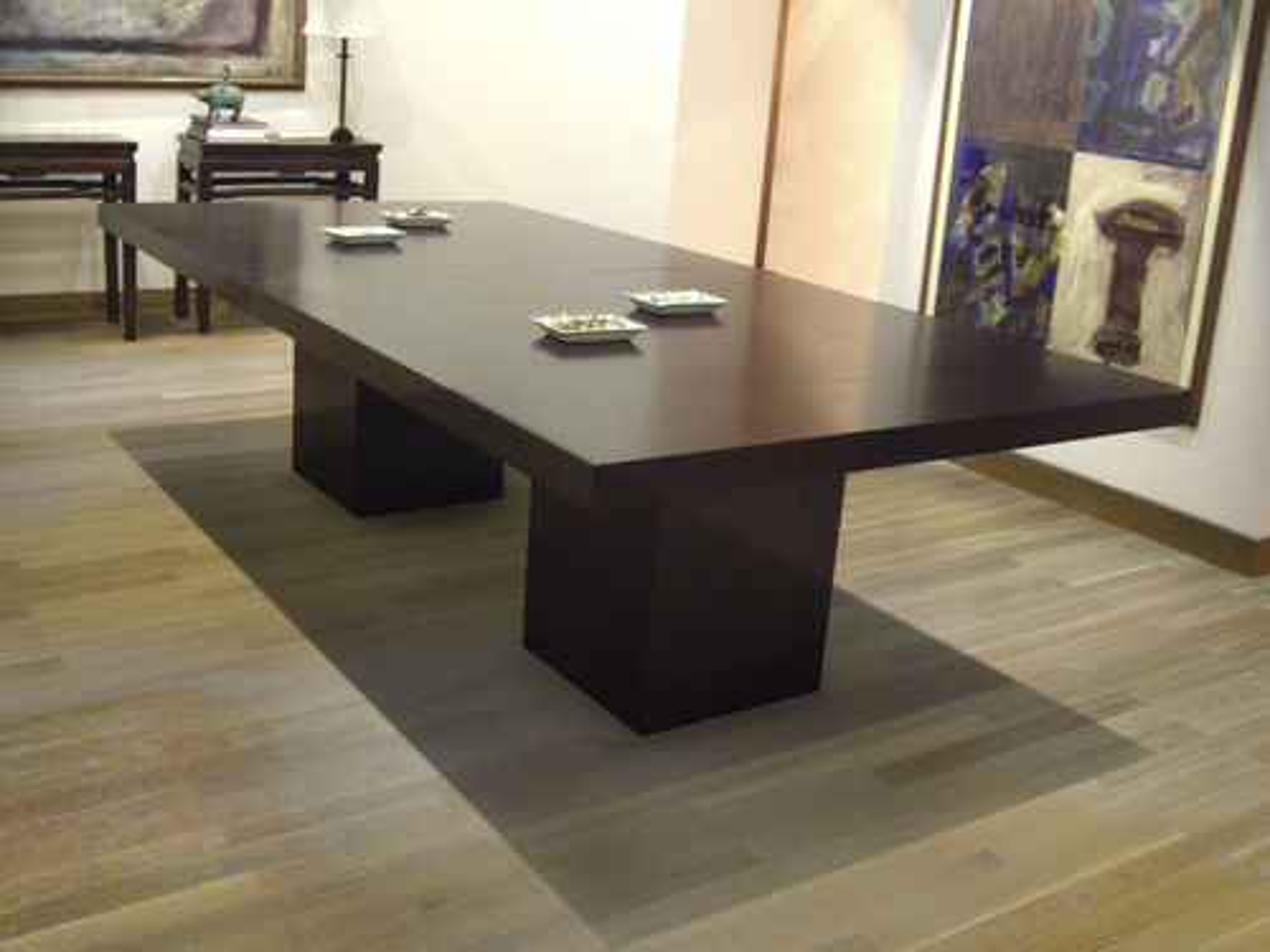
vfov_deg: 37.7
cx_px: 635
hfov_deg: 49.0
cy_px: 476
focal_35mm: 38
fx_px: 1394
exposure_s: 1/5
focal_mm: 7.9
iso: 200
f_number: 2.8
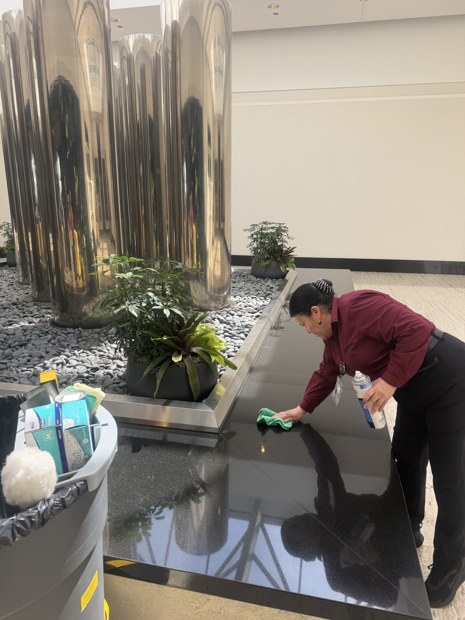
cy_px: 310
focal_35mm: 24
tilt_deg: -14.7
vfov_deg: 71.6
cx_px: 232
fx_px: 430
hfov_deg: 56.8
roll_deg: -0.6
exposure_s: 1/521
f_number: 1.78
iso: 80
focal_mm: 6.76
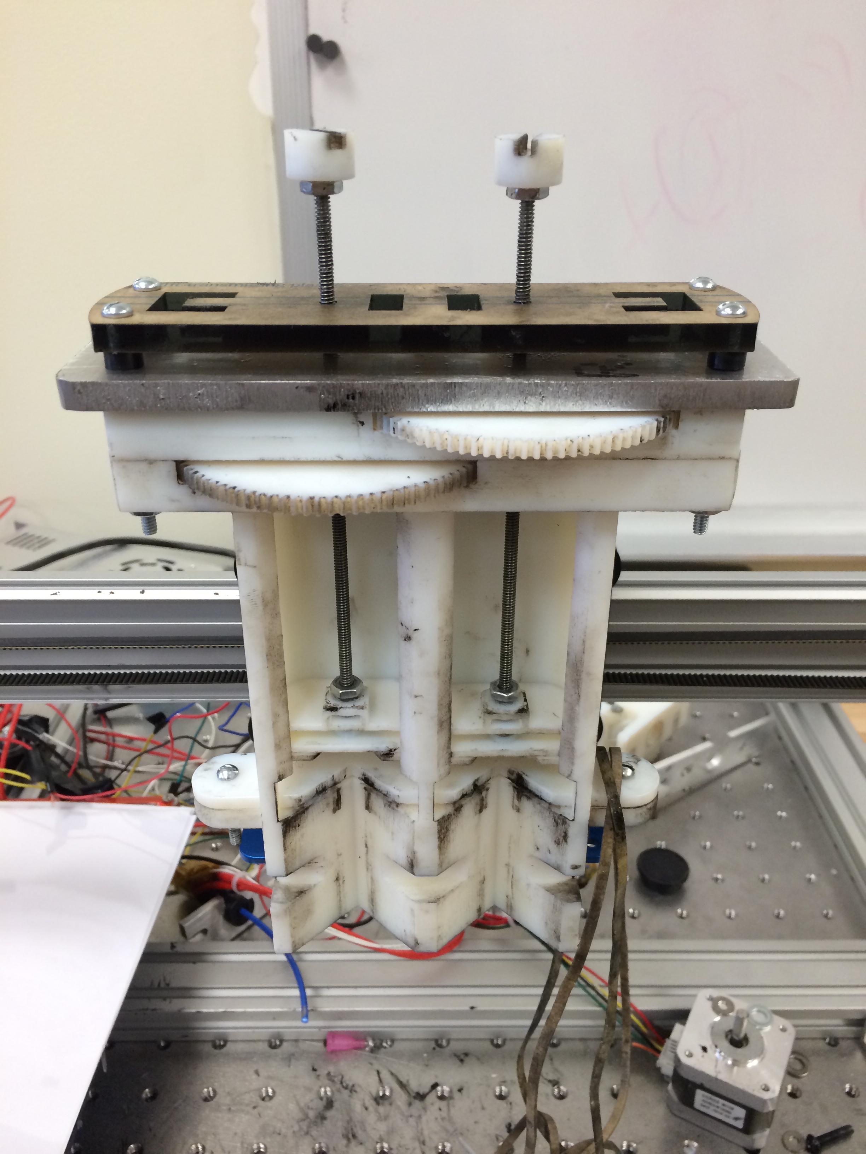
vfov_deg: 60.0
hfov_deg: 46.8
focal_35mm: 30
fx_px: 1001
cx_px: 433
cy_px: 577
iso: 64
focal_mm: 4.12
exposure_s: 1/30
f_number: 2.2
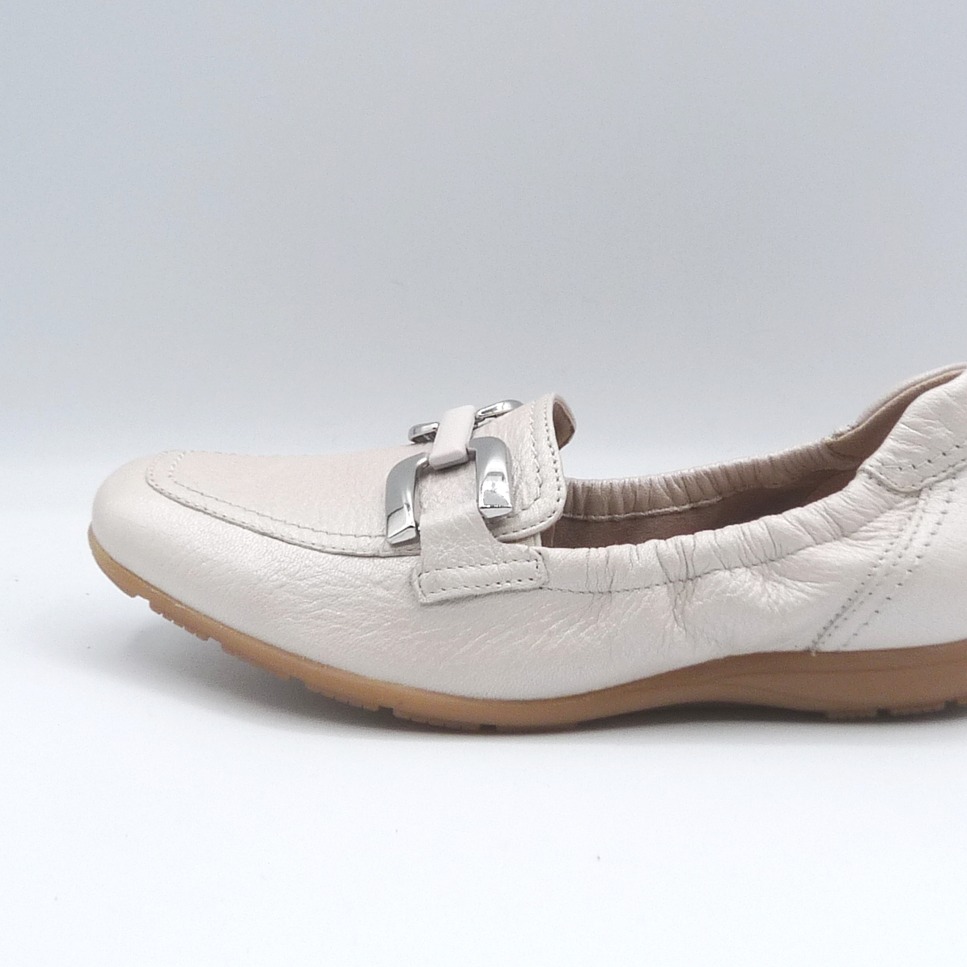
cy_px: 484
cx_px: 582
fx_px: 1833
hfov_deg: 29.5
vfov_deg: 29.6
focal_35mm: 58
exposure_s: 1/200
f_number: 5
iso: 100
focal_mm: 4.8
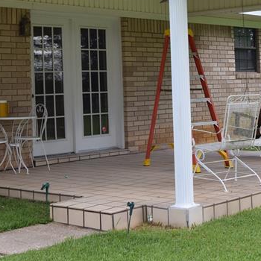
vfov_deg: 20.9
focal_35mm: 82
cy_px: 51
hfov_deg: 21.1
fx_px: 699
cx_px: 136
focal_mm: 22
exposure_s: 1/200
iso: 400
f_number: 7.1
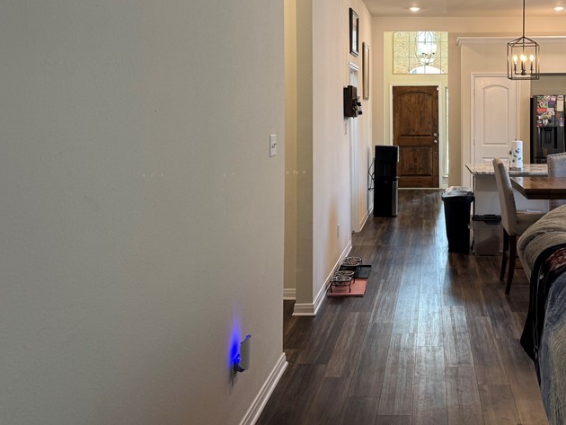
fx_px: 638
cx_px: 412
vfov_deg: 36.1
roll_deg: -0.2
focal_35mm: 39
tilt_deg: -0.3
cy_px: 110
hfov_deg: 46.4
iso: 100
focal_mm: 6.76
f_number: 1.78
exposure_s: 1/60
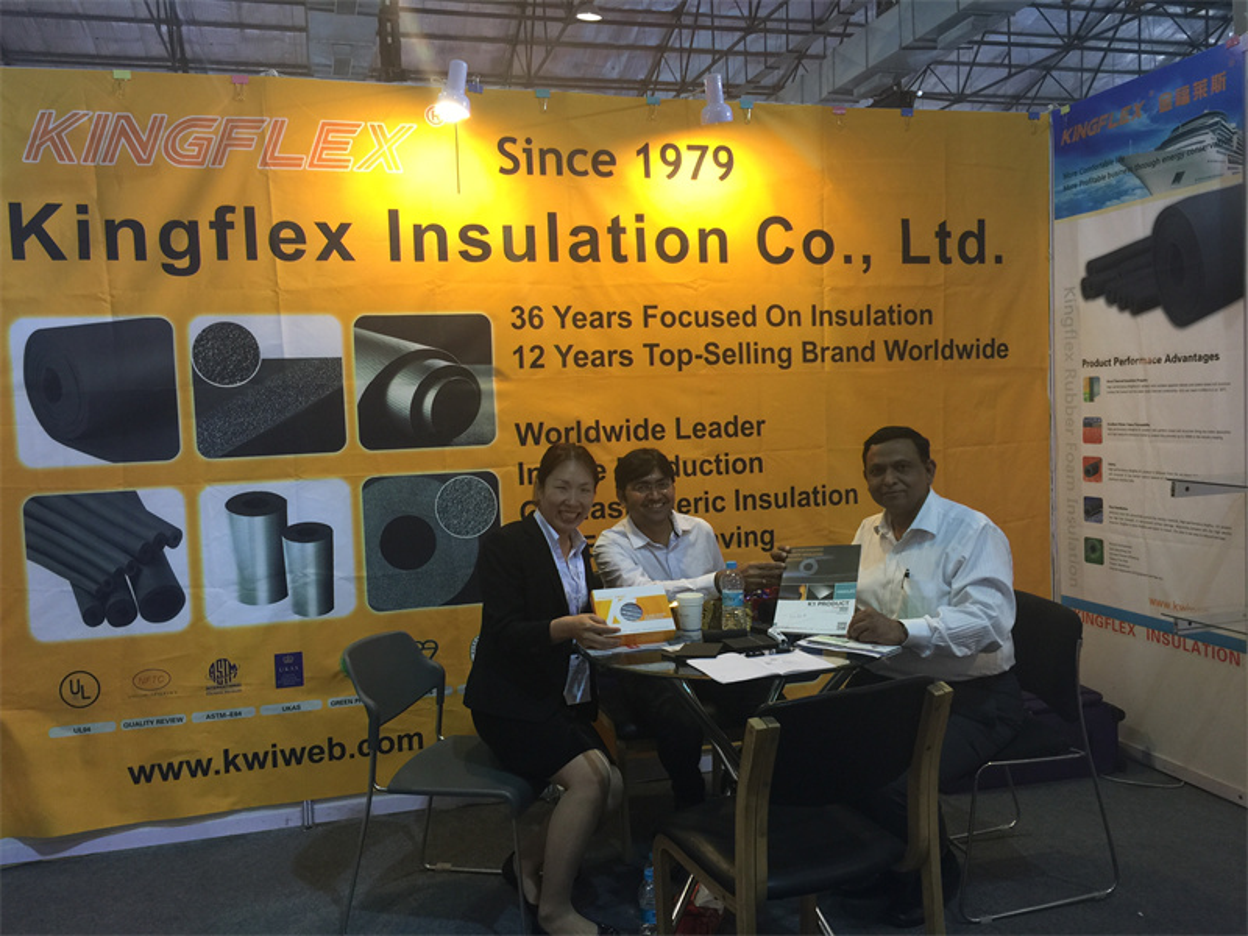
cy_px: 468
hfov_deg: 61.7
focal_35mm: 29
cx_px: 624
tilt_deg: -3.2
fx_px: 1046
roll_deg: +1.6
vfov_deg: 48.2
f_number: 2.2
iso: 50
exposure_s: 1/17
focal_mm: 4.15
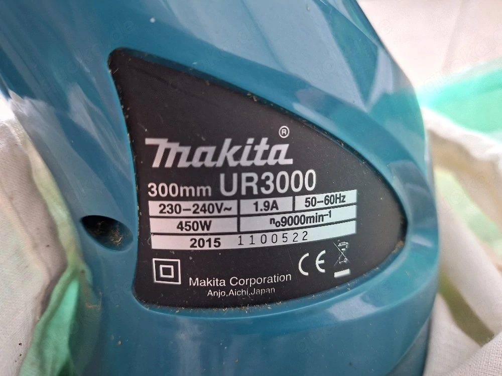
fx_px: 334
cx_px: 251
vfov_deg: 58.9
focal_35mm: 23
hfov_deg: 73.9
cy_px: 188
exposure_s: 1/50
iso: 250
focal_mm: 5.54
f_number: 1.8
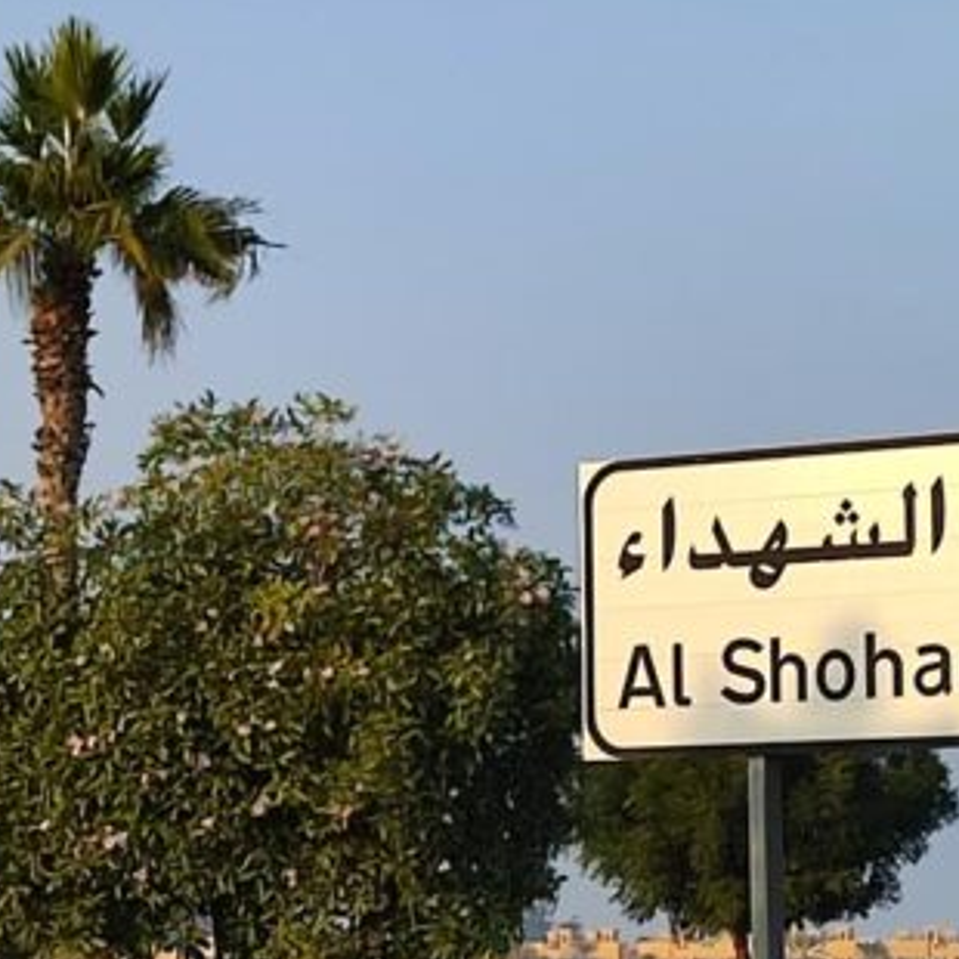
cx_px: 201
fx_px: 2288
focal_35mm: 73
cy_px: 572
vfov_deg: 23.6
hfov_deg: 23.3
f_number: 1.9
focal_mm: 6.04
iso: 50
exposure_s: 1/311
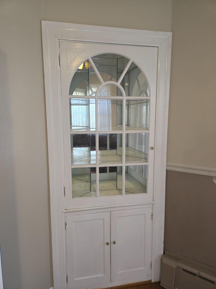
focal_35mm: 23
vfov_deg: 73.9
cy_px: 144
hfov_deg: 58.9
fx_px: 191
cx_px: 108
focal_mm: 5.4
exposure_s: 1/120
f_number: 1.8
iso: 640
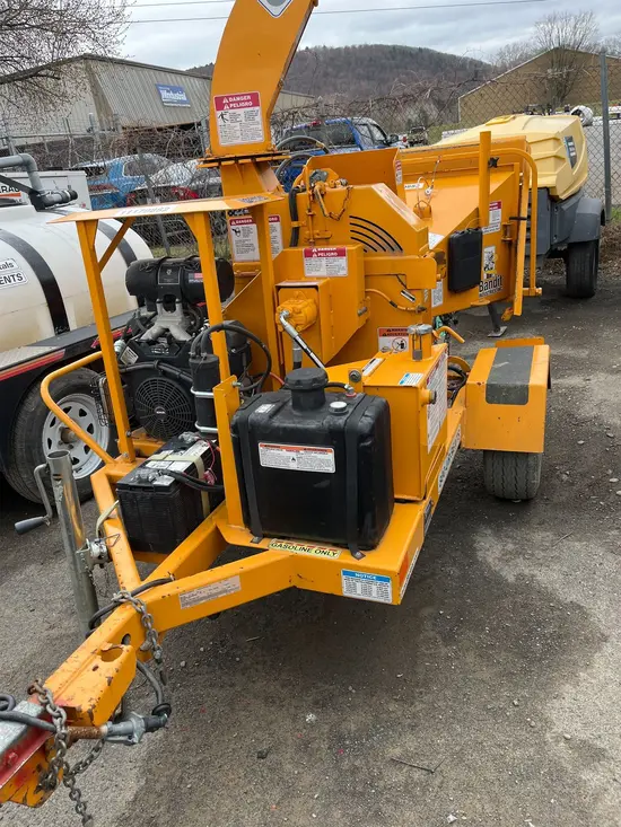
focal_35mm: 26
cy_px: 414
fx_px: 622
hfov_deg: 53.1
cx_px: 310
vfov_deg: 67.3
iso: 50
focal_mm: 5.1
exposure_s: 1/491
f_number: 1.6
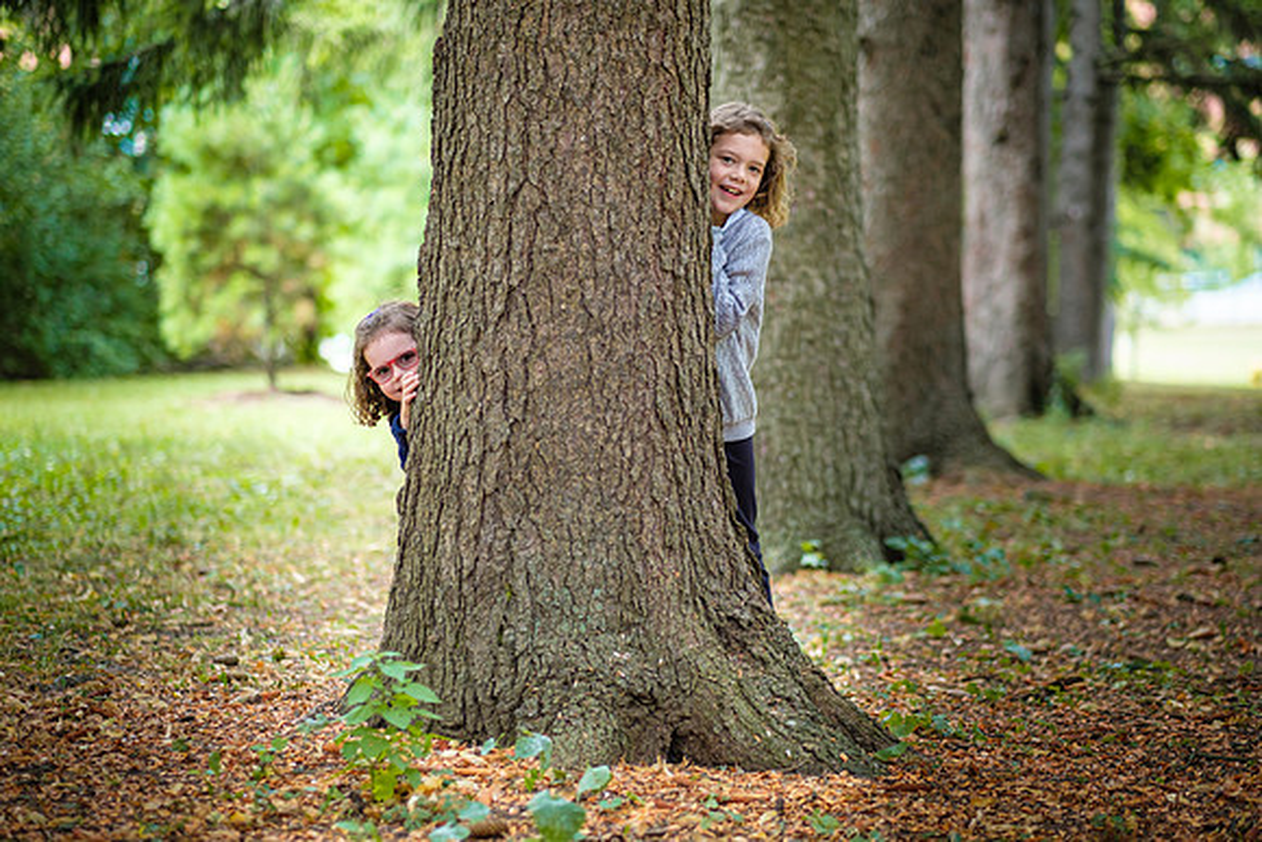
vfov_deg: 16.3
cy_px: 421
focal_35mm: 84
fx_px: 2945
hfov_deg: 24.2
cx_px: 631
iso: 400
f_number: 1.2
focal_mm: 56
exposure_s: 1/640
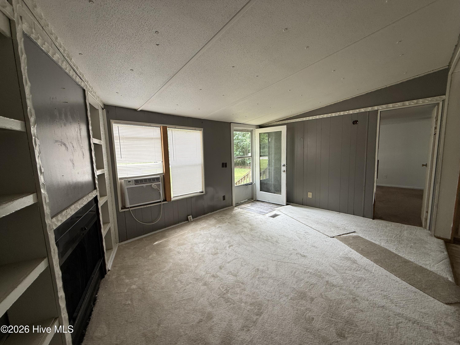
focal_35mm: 14
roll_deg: +2.7
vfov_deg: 85.7
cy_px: 172
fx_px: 186
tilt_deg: -3.3
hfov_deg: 102.1
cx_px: 230
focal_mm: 2.22
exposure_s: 1/99
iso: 50
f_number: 2.2
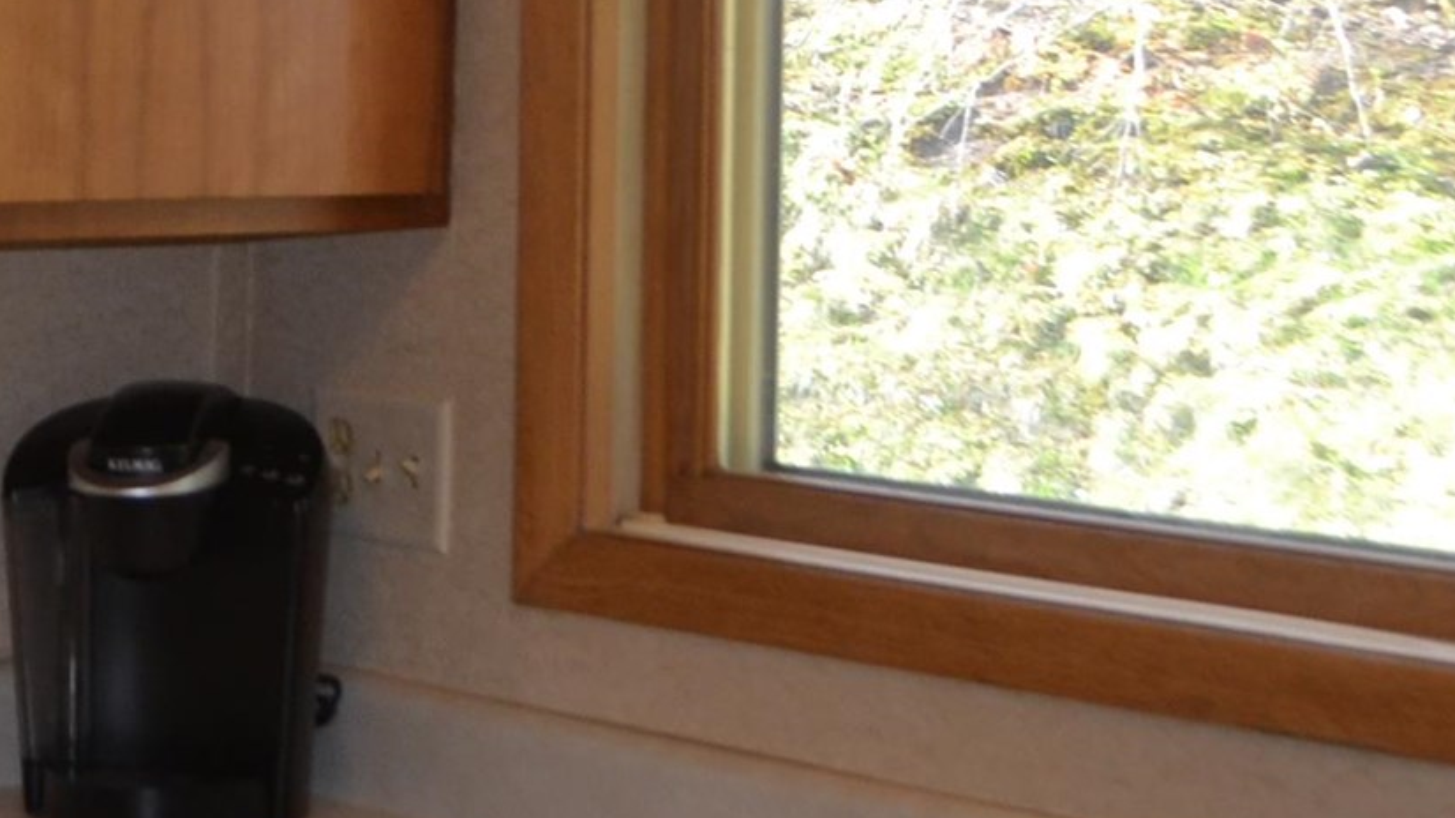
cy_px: -67
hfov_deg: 17.8
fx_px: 4514
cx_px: -90
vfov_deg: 10.2
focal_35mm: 117
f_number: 4
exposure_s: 1/80
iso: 400
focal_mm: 20
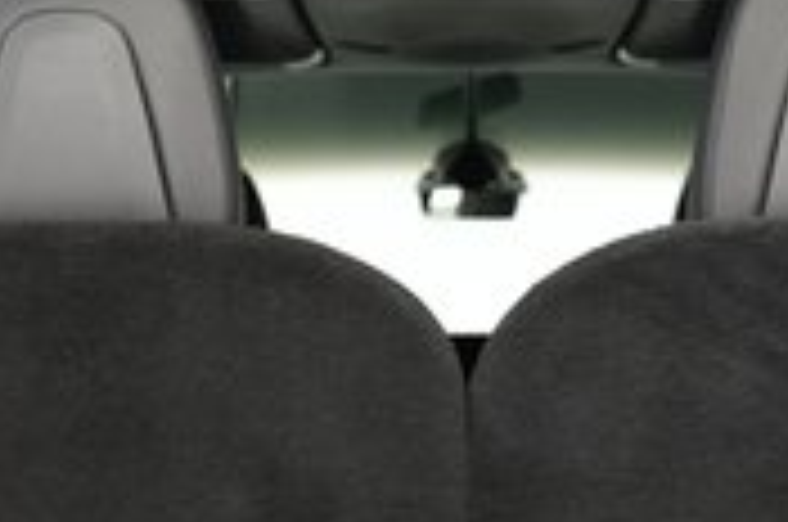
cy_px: 486
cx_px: 455
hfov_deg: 23.1
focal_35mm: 88
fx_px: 1923
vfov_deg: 15.3
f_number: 2.8
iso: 5000
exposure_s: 1/160
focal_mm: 24
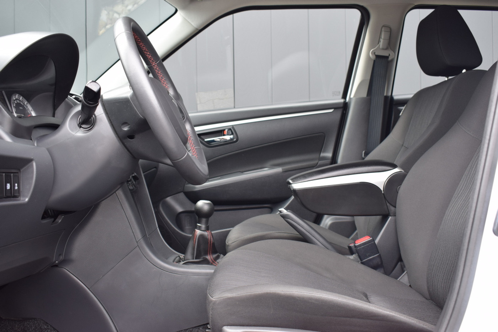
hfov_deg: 51.3
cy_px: 166
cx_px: 249
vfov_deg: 35.5
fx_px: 519
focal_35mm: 38
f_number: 5.6
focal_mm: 25
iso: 400
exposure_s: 1/125
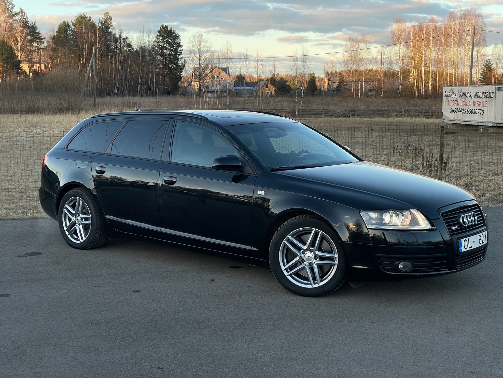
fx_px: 756
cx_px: 252
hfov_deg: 36.8
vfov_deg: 28.0
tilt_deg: -6.2
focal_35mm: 52
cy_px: 189
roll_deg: -0.2
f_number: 2
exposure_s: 1/121
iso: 32
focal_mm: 6
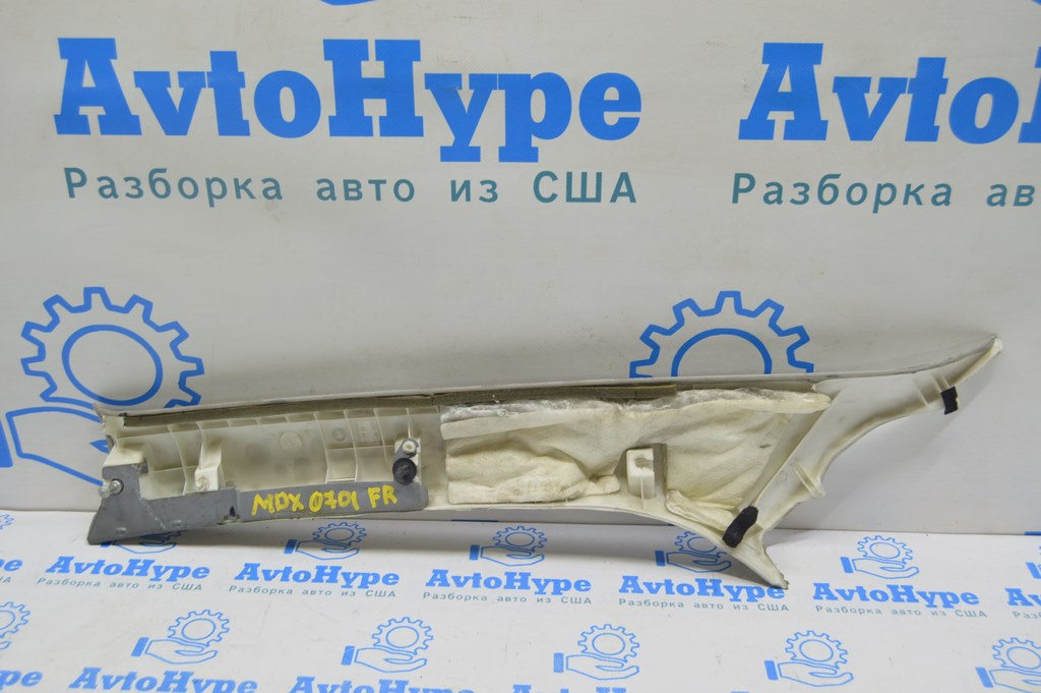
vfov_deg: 34.2
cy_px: 346
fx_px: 1127
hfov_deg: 49.6
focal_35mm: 39
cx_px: 520
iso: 400
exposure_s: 1/20
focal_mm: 26
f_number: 5.6
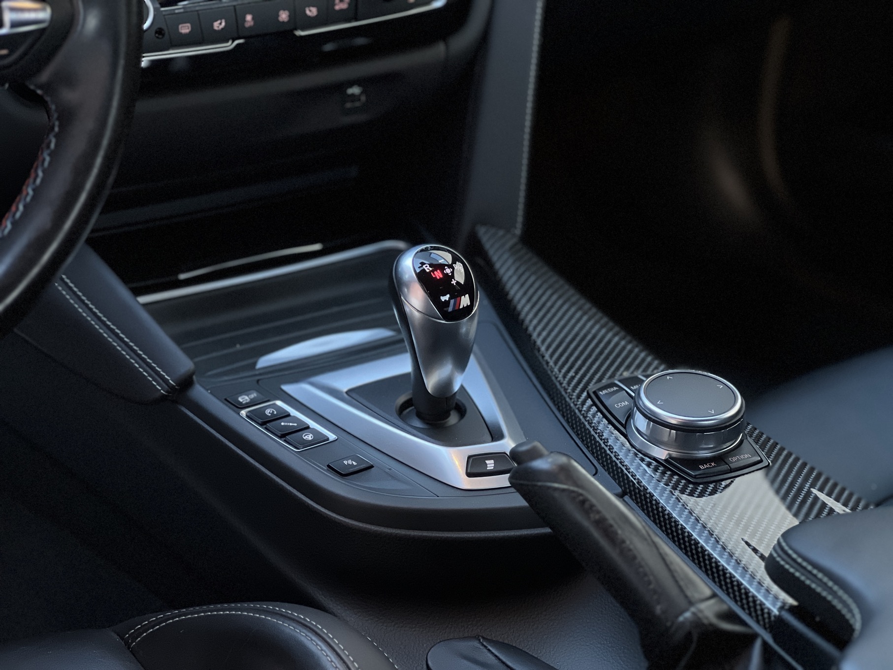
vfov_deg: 19.1
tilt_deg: -25.9
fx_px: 1987
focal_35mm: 77
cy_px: 335
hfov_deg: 25.3
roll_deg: -1.4
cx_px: 446
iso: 320
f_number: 2.8
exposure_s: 1/33
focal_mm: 9
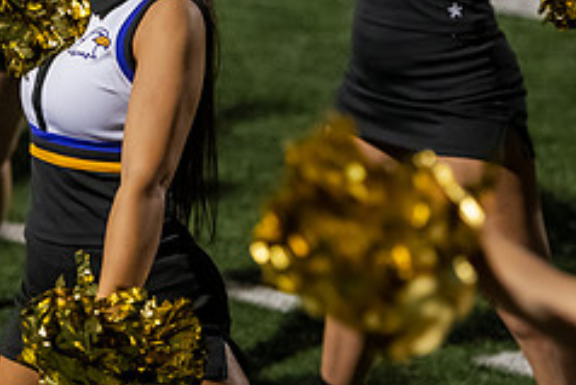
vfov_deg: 4.7
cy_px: -42
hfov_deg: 7.0
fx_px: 4675
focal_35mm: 292
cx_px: 10
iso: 4000
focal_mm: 120
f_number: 3.2
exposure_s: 1/500
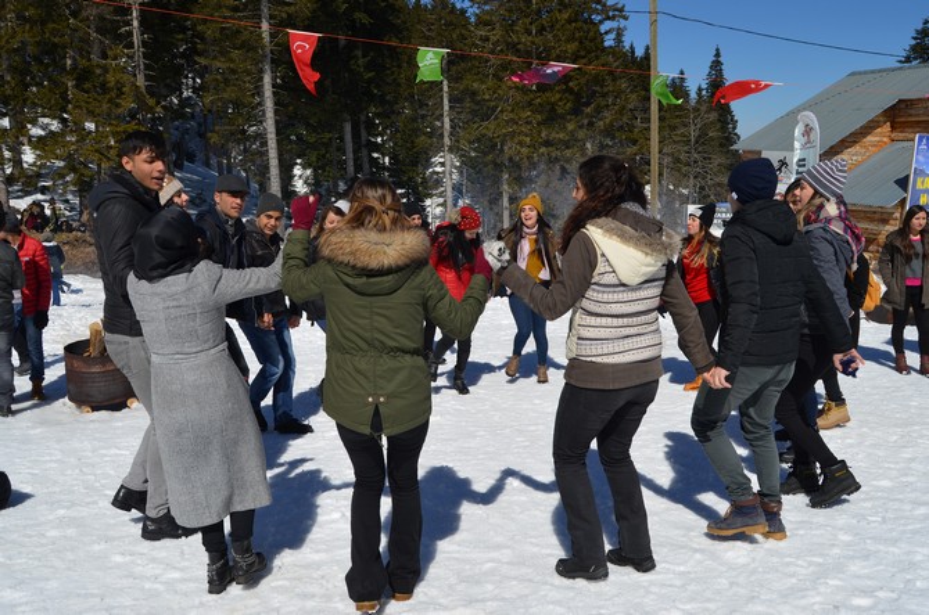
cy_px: 308
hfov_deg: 57.3
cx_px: 464
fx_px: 850
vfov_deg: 39.8
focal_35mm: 33
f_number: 9.5
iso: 100
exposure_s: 1/350
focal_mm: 22
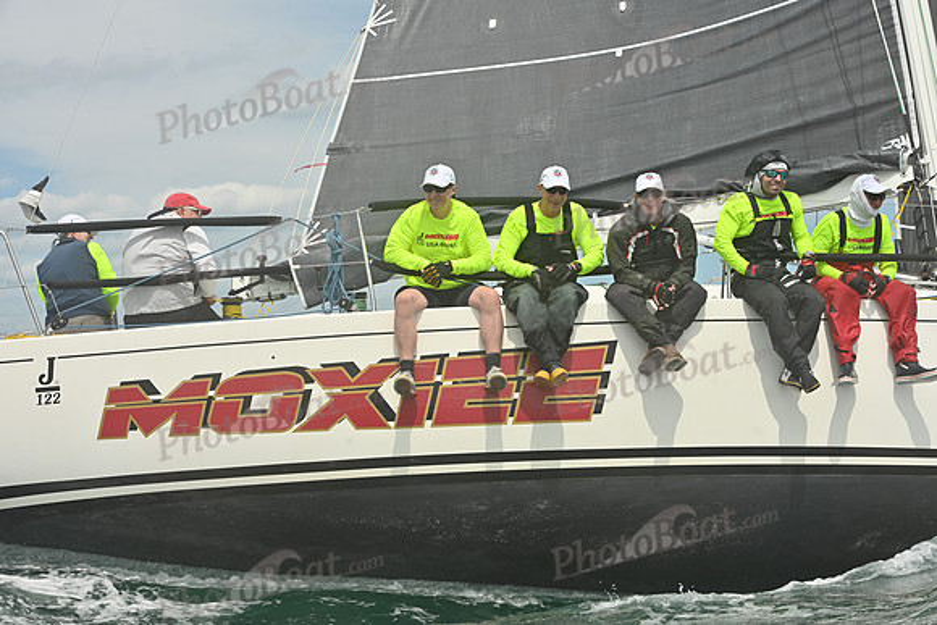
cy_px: 312
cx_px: 468
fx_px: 1822
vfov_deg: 19.5
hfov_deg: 28.8
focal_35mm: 70
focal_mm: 70
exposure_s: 1/1250
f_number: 11
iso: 320
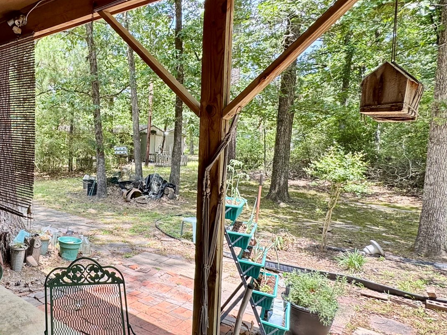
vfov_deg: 51.3
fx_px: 349
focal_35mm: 27
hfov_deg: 57.7
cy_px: 153
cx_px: 60
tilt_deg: -2.8
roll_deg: -2.1
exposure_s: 1/144
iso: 40
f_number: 2.2
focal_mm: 2.22
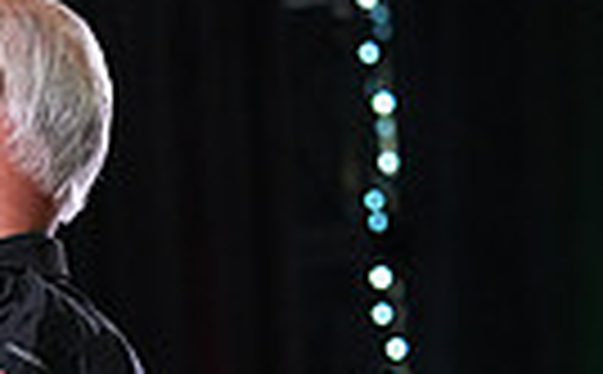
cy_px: 843
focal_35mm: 487
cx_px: -254
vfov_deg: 2.7
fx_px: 7983
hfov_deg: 4.3
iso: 6400
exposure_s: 1/400
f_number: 4.5
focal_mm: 110
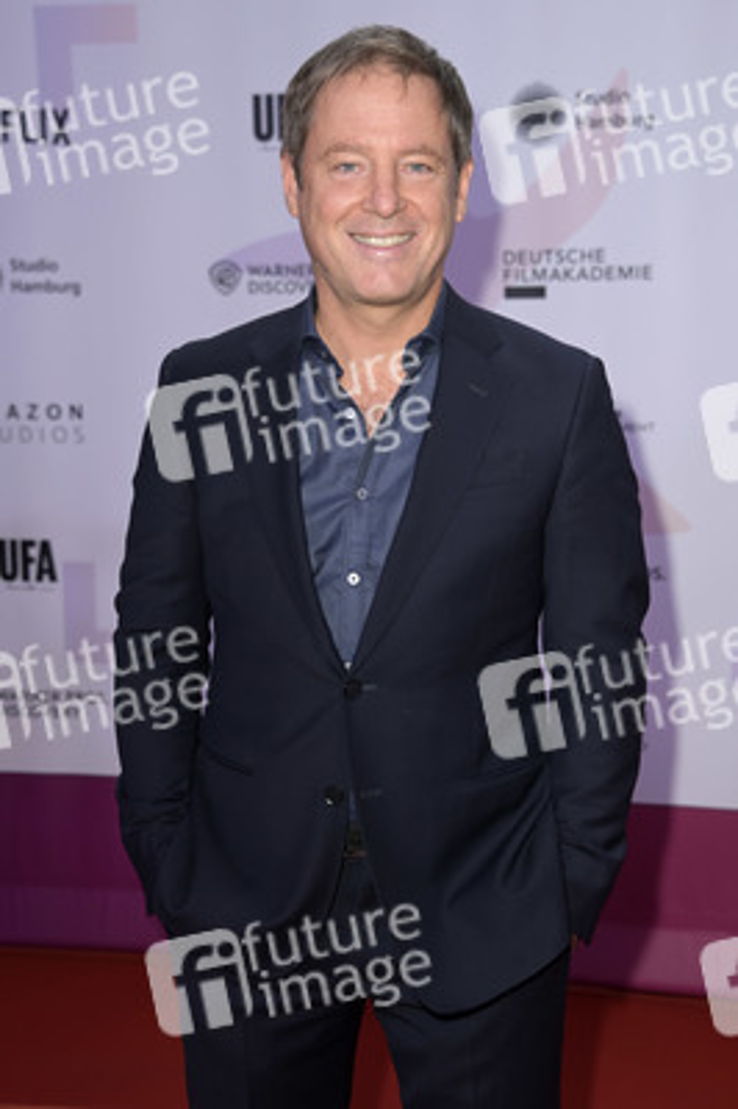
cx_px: 369
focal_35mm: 68
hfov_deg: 20.0
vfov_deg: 29.7
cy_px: 554
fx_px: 2094
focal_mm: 68
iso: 400
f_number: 5.6
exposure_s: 1/250
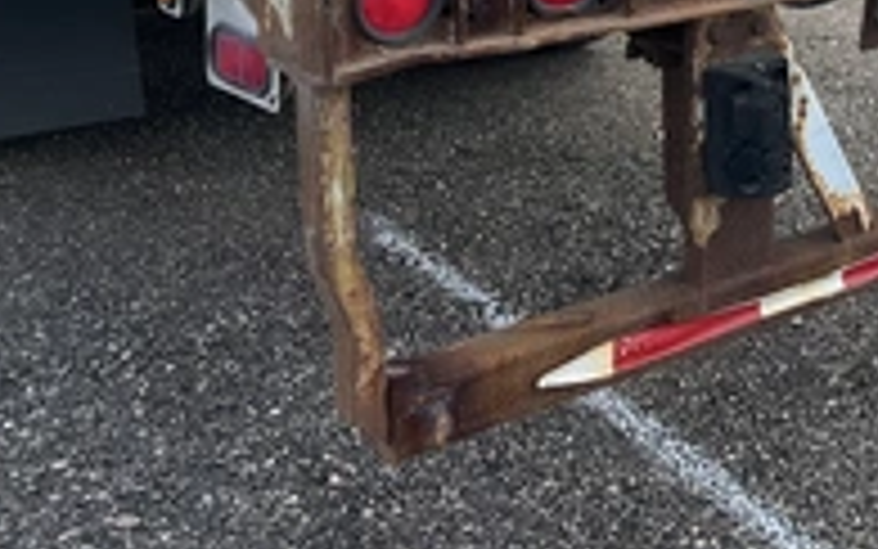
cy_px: -90
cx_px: 833
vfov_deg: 19.6
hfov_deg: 30.6
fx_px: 1508
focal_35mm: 63
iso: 25
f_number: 1.8
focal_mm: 3
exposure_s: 1/545
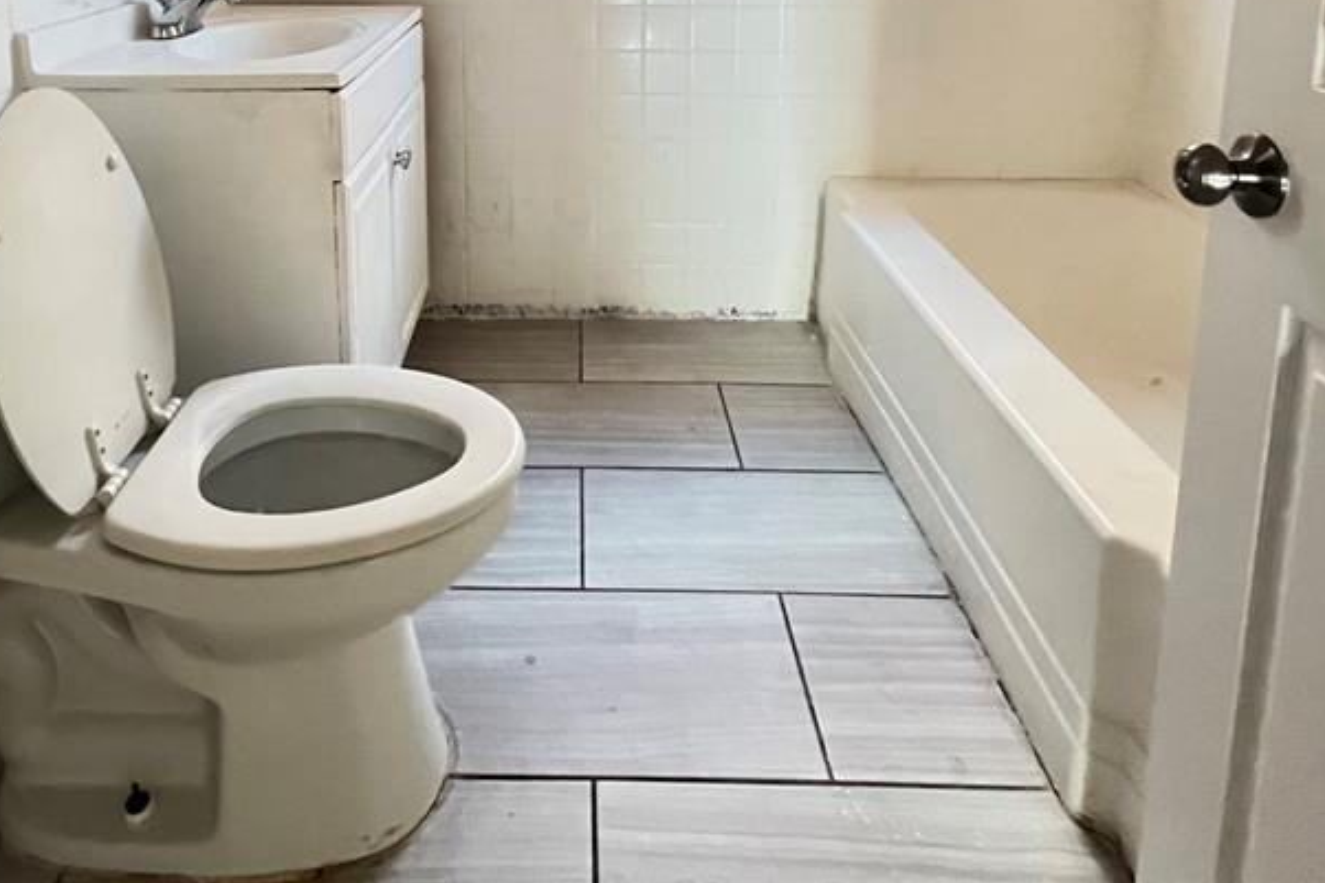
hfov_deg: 75.7
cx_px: 568
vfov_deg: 47.6
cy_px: 40
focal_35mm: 23
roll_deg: +1.3
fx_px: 846
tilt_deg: -9.9
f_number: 1.8
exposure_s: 1/60
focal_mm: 1.57
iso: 1000
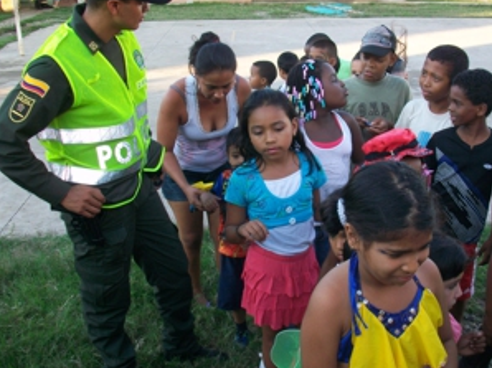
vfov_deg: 33.5
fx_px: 611
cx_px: 319
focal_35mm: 43
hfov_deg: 43.4
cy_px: 158
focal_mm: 5.7
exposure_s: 1/80
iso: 64
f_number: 2.8
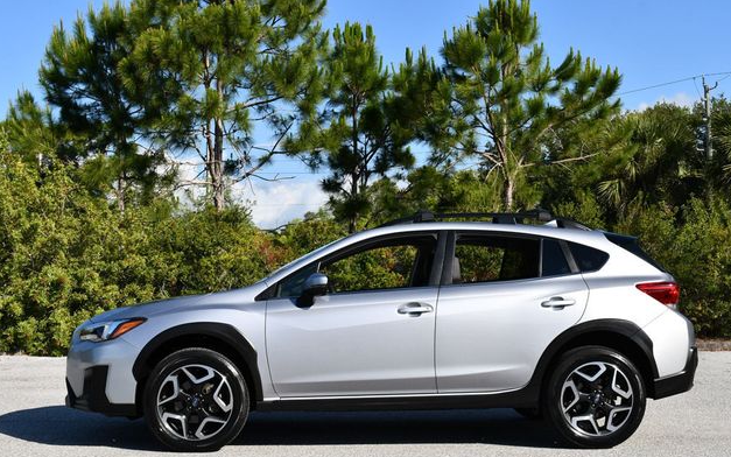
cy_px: 247
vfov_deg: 25.8
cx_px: 366
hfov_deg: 40.3
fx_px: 996
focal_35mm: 50
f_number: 8
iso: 100
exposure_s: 1/250
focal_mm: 24
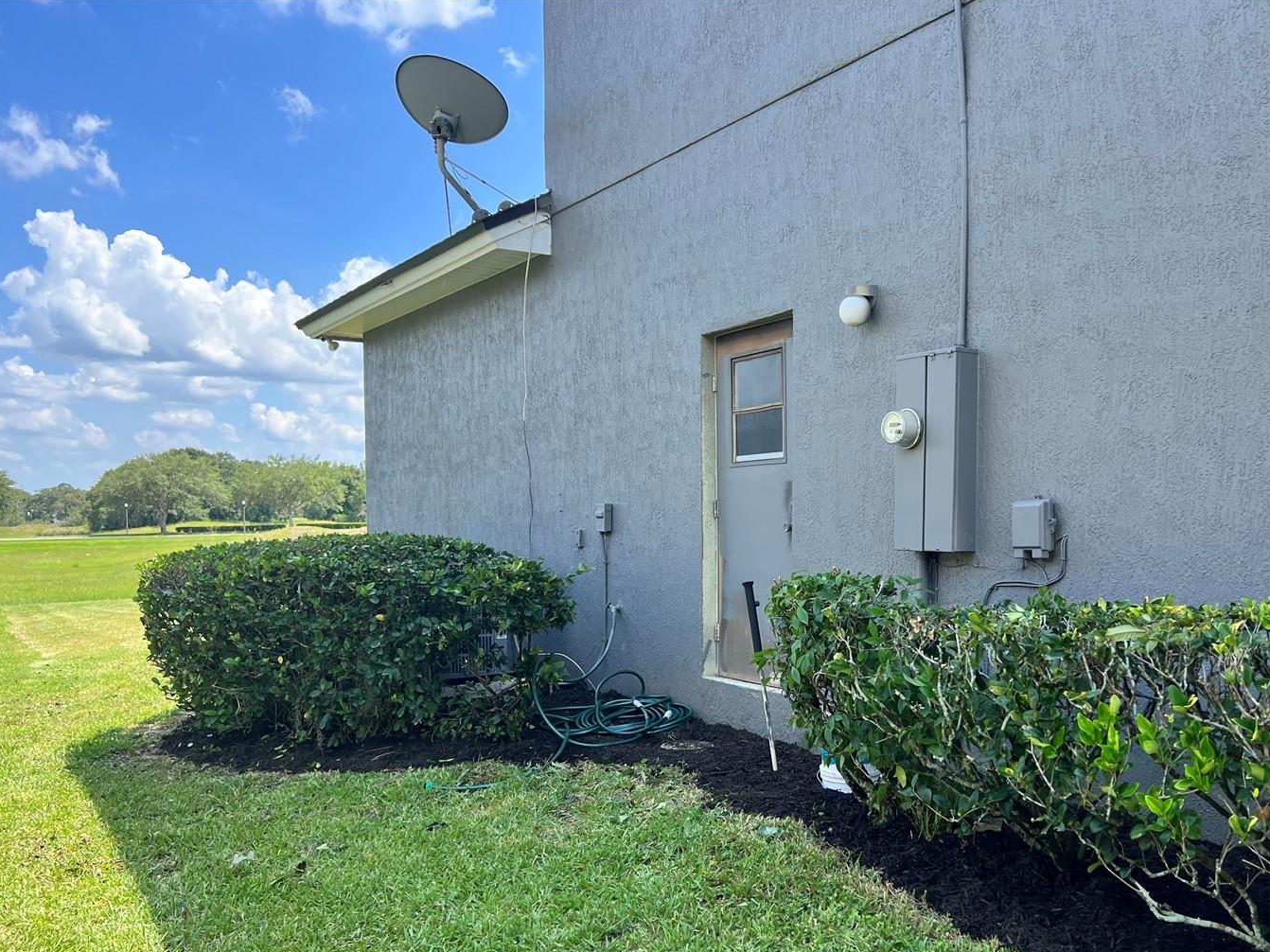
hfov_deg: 58.1
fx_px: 1137
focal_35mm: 31
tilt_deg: -3.0
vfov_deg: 45.2
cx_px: 722
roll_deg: +2.0
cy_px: 565
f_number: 1.5
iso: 50
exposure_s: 1/1147
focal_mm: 5.7
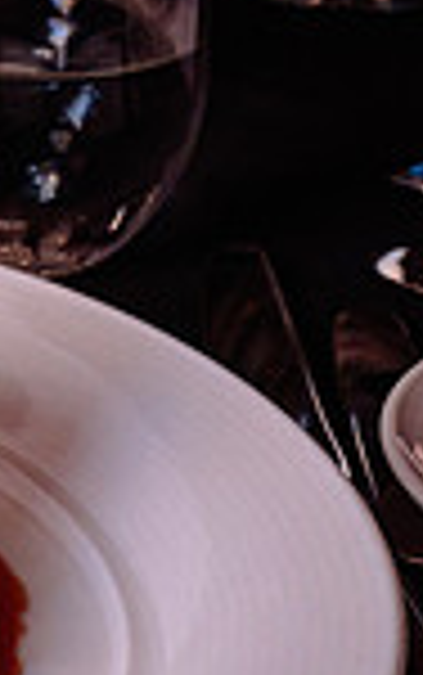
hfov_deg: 7.8
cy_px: 234
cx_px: -500
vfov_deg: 13.1
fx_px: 2927
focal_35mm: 159
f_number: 9
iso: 1250
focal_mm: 33.5
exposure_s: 1/50
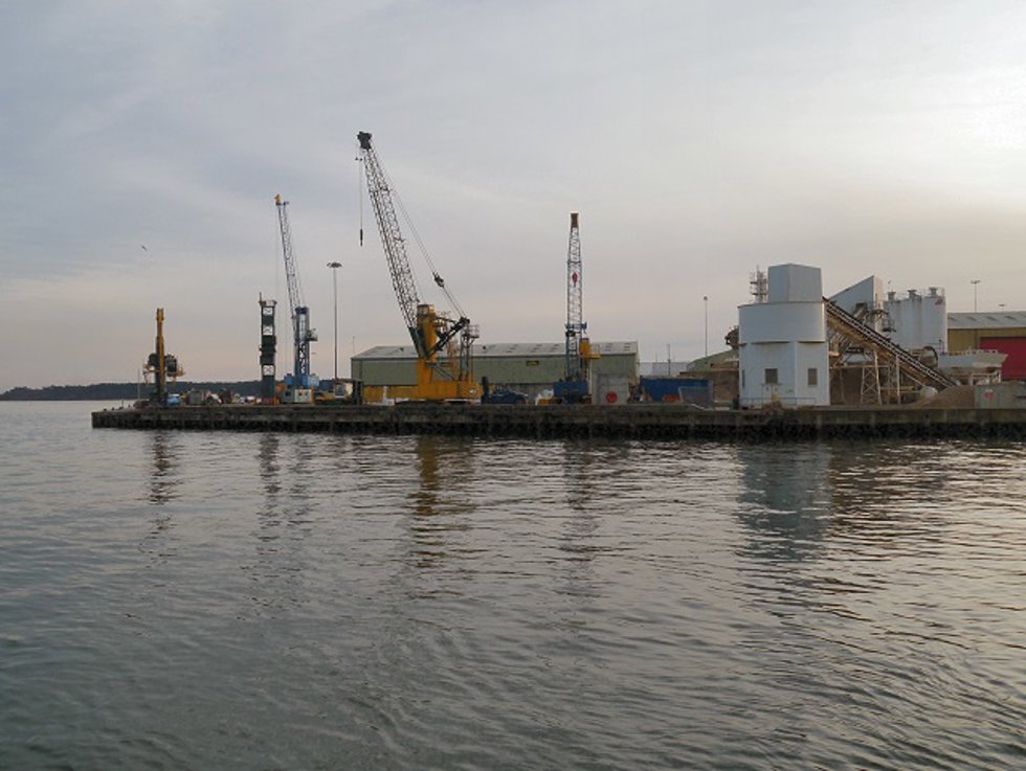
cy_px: 386
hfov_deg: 56.8
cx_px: 513
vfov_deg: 44.2
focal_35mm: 32
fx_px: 949
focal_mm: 16
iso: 400
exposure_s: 1/500
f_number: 6.3
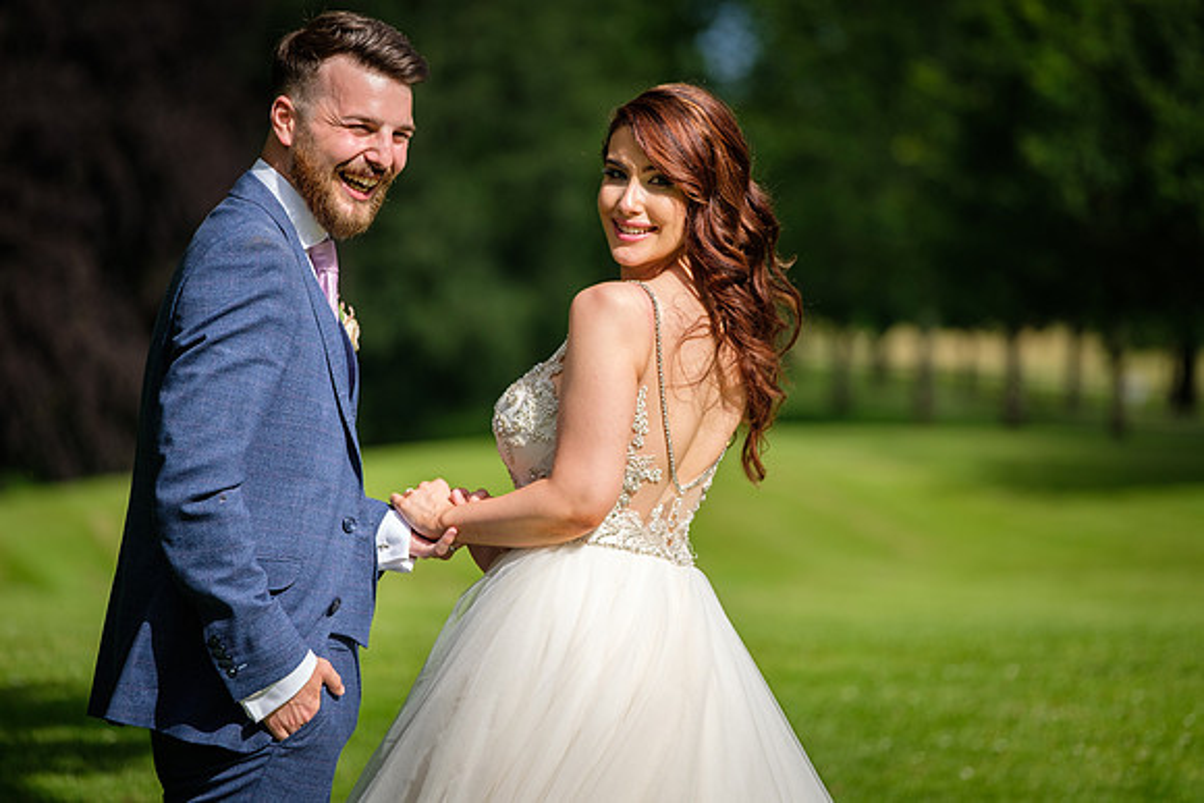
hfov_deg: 9.5
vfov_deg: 6.4
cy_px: 409
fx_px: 7229
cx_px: 601
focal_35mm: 216
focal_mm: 140
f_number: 2.8
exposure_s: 1/2000
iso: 200
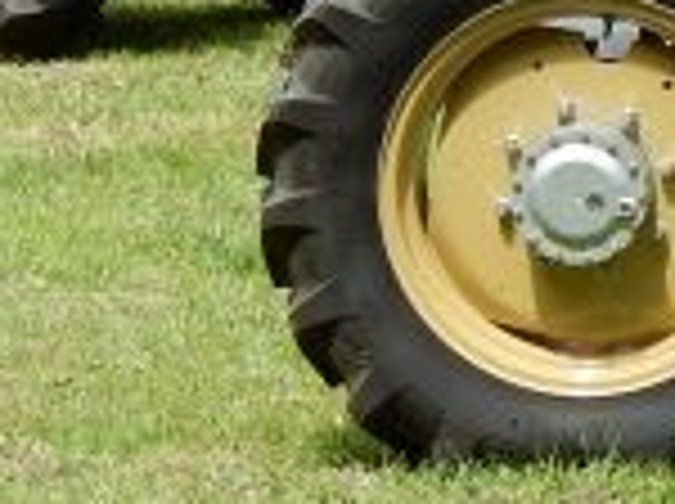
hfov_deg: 6.1
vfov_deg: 4.6
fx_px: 6249
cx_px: 1058
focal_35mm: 321
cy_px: -252
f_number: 4.5
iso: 125
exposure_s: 1/320
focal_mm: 10.7
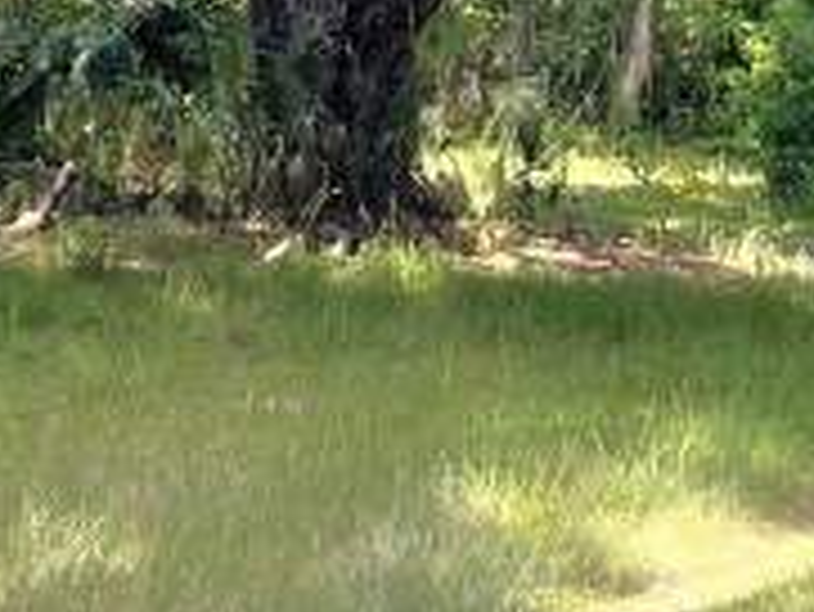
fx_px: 2706
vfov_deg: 11.6
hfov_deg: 17.1
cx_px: 391
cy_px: -612
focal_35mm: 115
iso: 32
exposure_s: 1/443
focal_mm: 5.1
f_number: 1.6
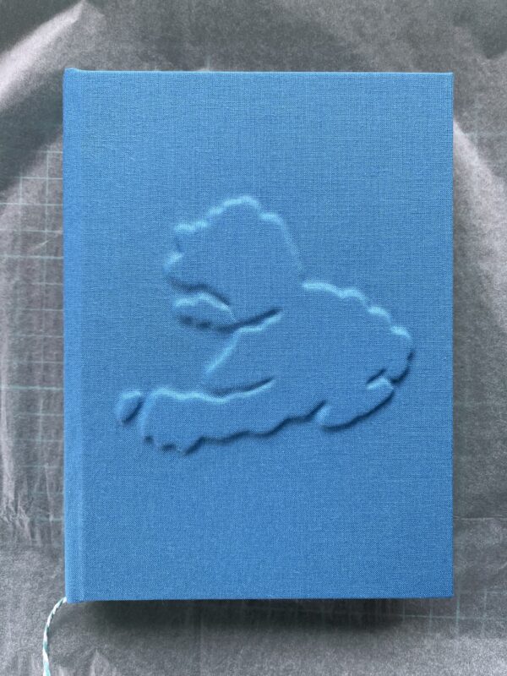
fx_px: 508
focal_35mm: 26
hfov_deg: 53.1
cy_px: 338
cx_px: 254
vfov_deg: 67.3
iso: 125
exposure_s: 1/110
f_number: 1.6
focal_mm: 5.1
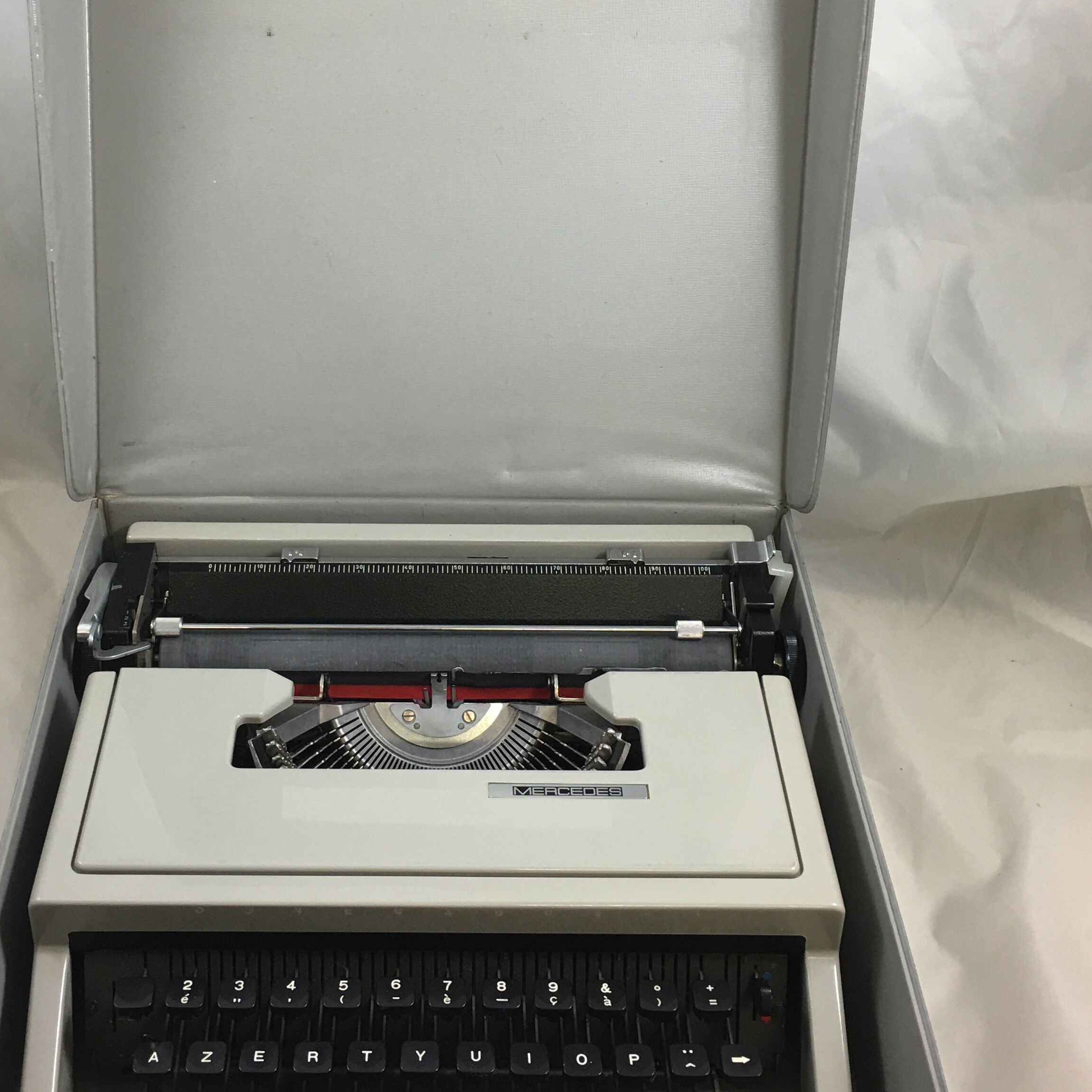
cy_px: 480
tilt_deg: -36.6
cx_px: 433
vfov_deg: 37.5
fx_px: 1606
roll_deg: -0.2
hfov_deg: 37.4
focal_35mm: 45
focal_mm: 4.15
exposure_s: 1/17
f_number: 2.2
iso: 40
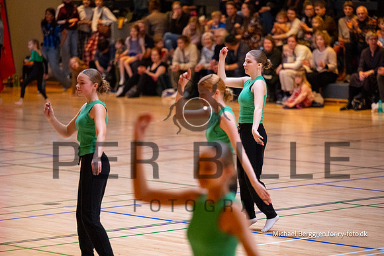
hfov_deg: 10.1
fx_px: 2168
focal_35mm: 203
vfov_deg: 6.8
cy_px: 158
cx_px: 224
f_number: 2.8
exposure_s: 1/1000
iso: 6400
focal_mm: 165
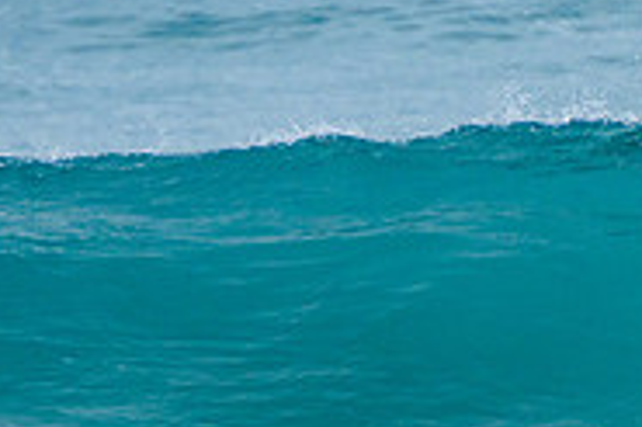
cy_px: 469
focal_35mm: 1729
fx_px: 30806
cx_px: 800
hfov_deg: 1.2
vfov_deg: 0.8
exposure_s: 1/2000
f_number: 7.1
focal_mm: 400
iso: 500
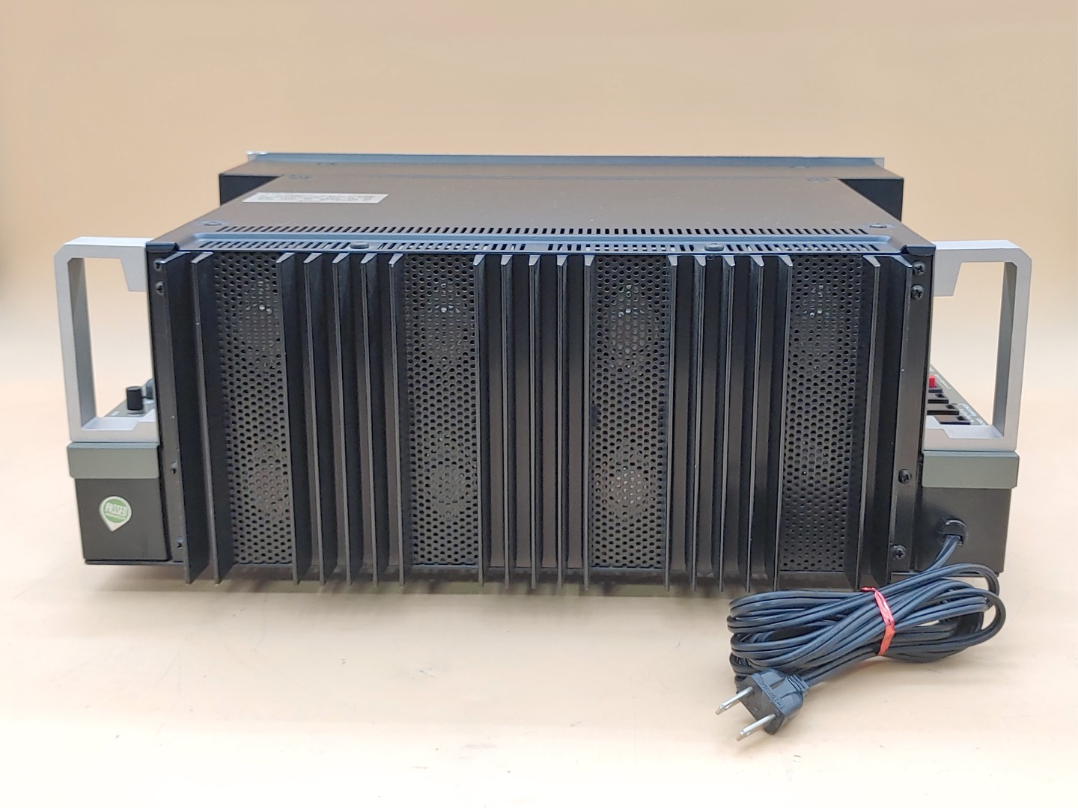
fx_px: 1277
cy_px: 404
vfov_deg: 35.1
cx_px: 539
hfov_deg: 45.8
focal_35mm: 41
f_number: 1.8
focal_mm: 4.36
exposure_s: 1/61
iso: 50
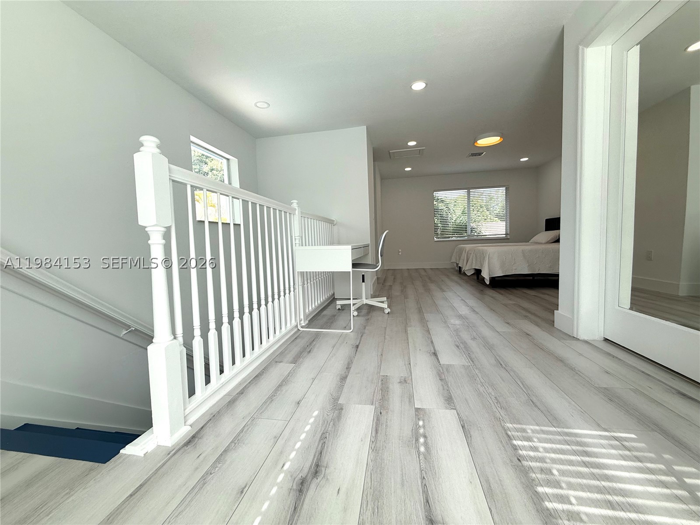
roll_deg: +2.5
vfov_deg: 85.7
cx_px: 350
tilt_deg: -4.2
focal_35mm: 14
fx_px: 283
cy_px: 262
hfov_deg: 102.1
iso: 64
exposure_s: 1/253
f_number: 2.2
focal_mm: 2.22
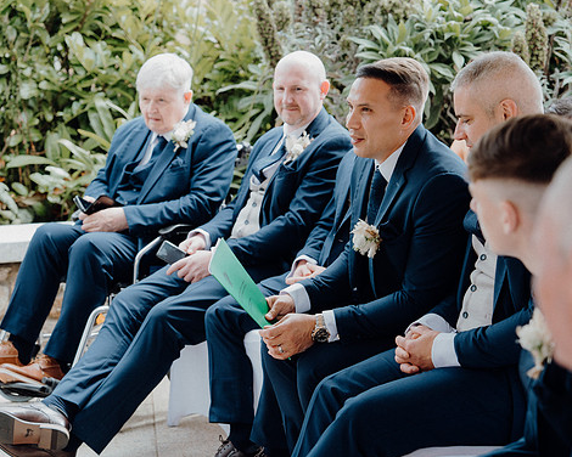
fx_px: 1354
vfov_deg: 19.2
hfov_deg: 23.8
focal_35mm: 80
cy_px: 228
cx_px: 282
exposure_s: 1/200
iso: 200
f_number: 3.5
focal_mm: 69
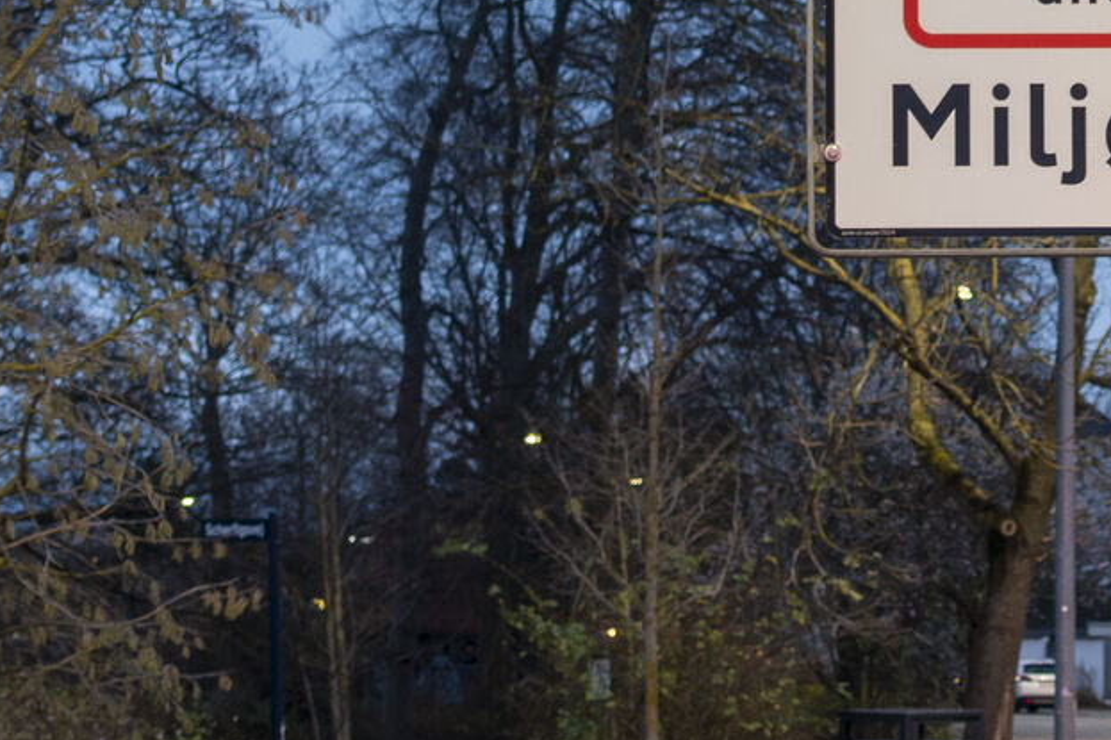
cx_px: 1156
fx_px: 3424
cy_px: -209
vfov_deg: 12.0
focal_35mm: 111
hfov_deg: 17.9
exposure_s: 1/4
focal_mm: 13.34
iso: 160
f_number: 2.8
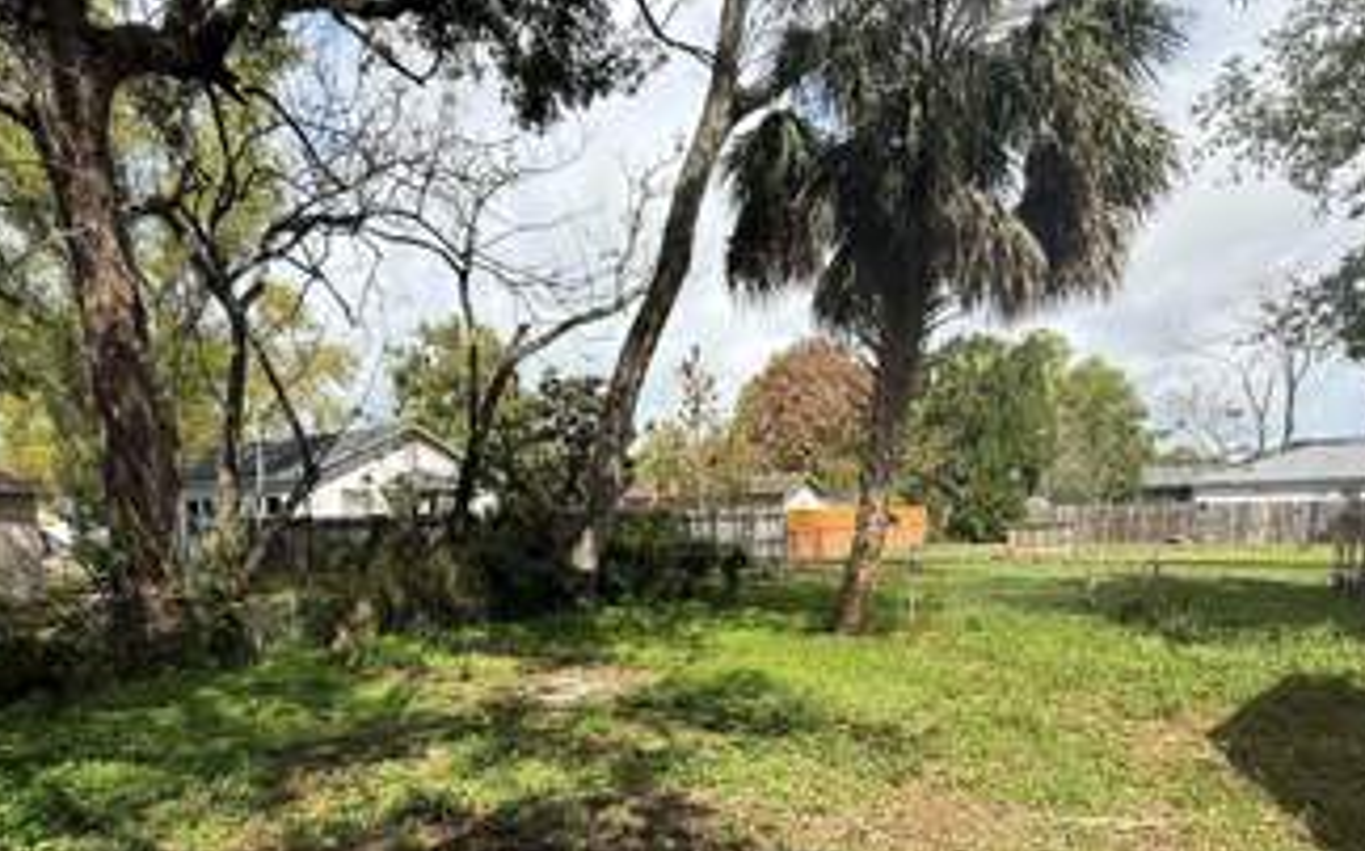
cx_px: 653
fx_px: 818
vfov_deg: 53.0
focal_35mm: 22
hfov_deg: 79.6
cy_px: 615
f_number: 2.2
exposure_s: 1/1189
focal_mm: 2.22
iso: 50
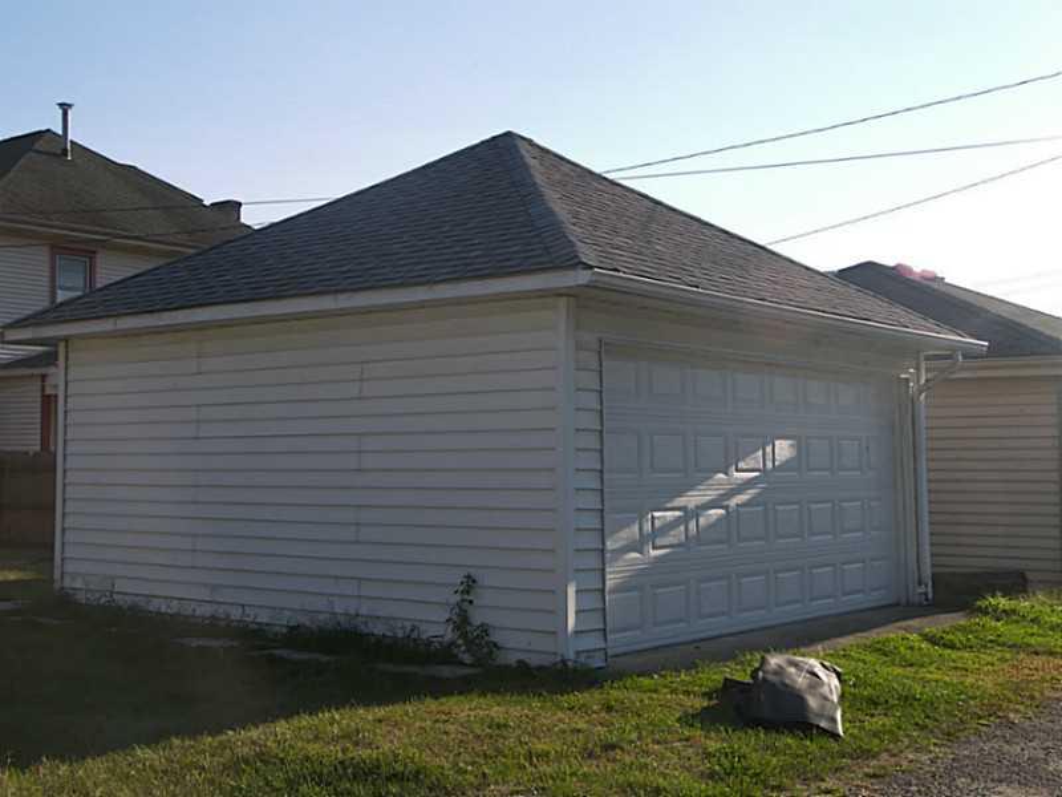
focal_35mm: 48
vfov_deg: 30.3
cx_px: 531
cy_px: 398
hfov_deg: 39.7
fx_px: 1473
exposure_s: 1/400
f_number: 3.6
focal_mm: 10.1
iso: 50
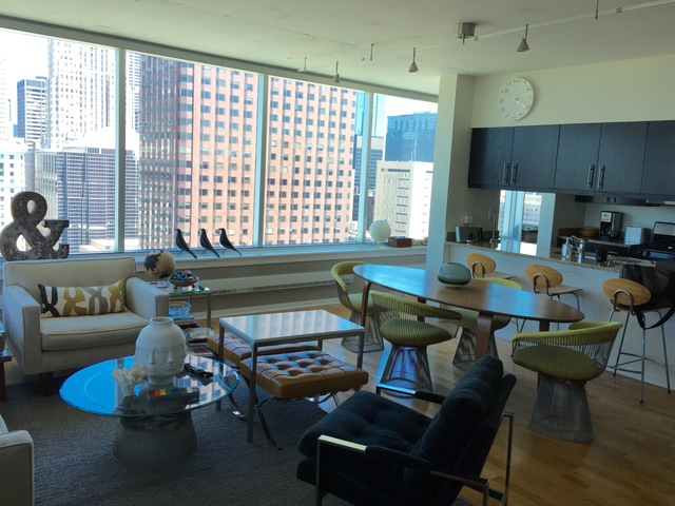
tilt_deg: -5.9
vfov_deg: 48.2
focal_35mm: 29
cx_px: 338
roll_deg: -3.7
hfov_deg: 61.7
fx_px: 565
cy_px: 253
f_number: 2.2
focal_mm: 4.15
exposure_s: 1/120
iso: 32
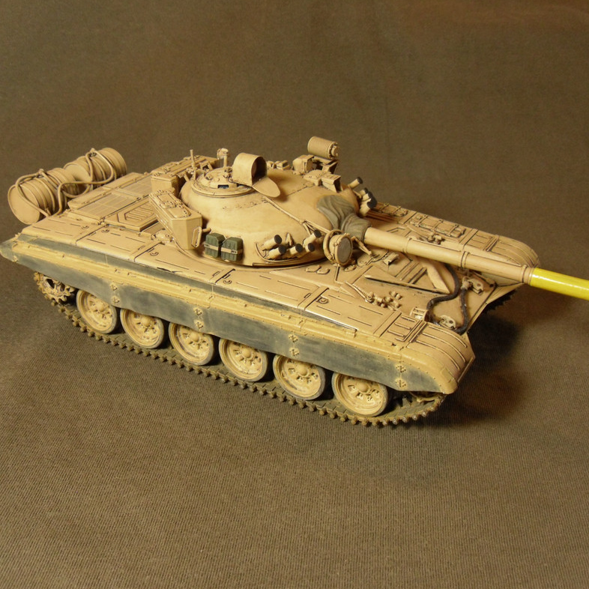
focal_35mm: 54
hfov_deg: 31.6
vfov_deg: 31.6
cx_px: 346
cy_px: 298
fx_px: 1040
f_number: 3.5
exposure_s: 1/45
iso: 200
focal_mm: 6.3
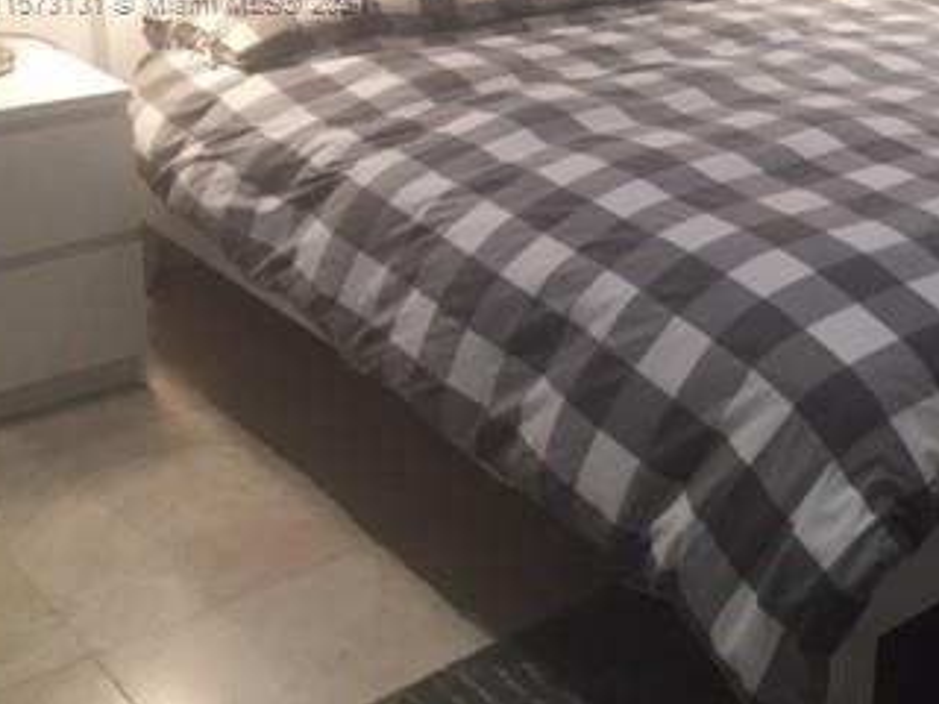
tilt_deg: -12.5
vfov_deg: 24.1
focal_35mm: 58
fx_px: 1573
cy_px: 3
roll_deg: -2.2
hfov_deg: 31.2
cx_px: 898
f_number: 2.2
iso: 125
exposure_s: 1/33
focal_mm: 4.15
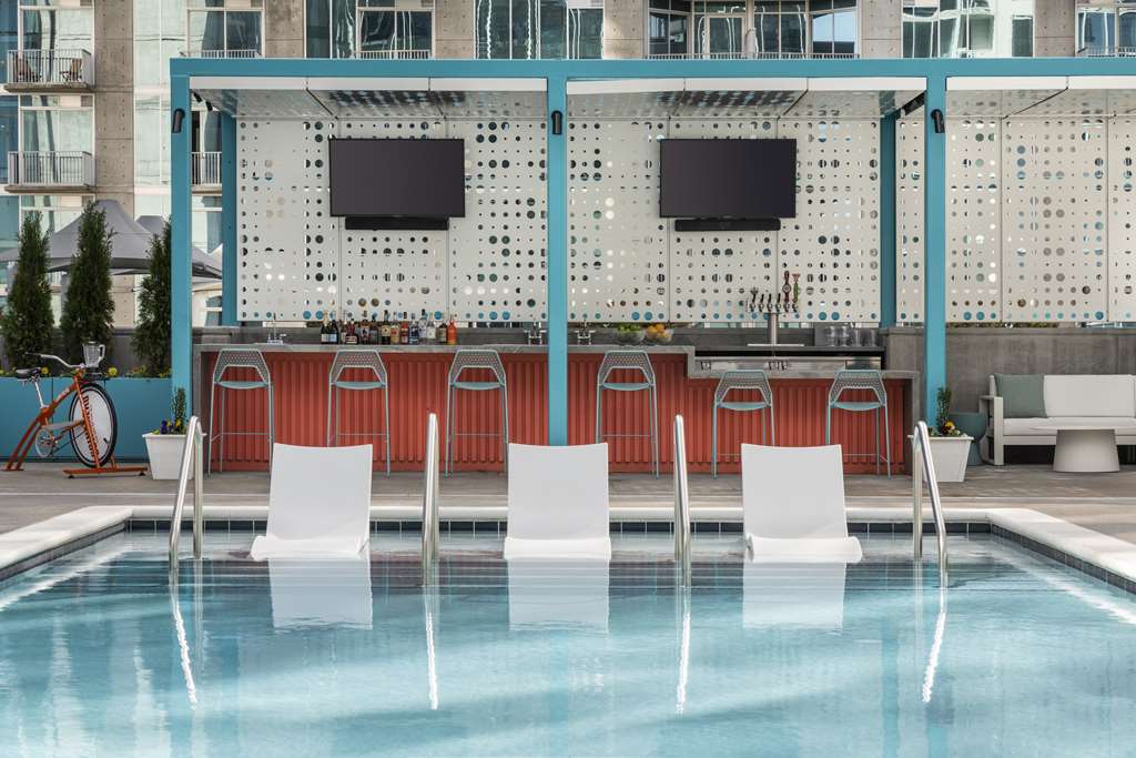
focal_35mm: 82
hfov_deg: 24.8
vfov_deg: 16.7
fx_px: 2588
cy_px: 379
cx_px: 568
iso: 100
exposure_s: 1/50
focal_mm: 82
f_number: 10
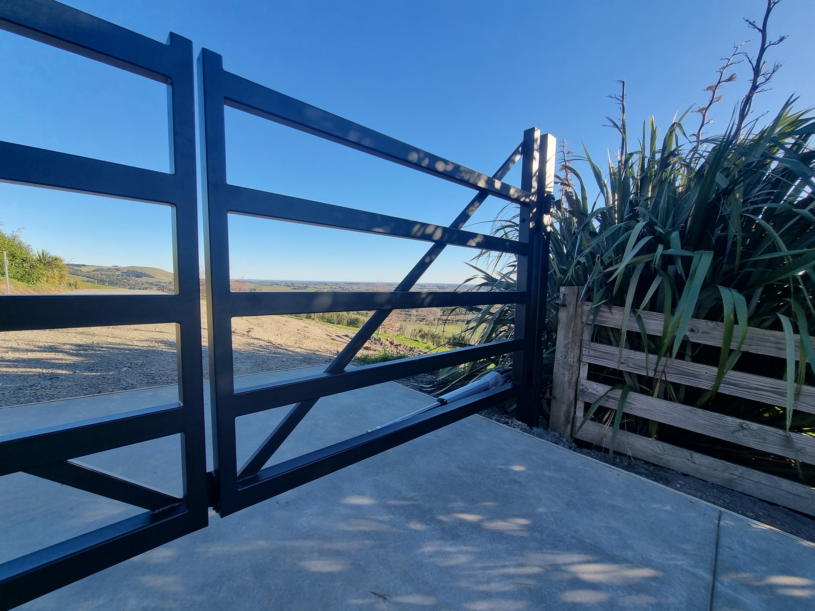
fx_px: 306
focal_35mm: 13
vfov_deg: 89.9
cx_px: 408
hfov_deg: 106.2
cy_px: 306
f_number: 2.2
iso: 50
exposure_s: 1/622
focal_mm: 2.2
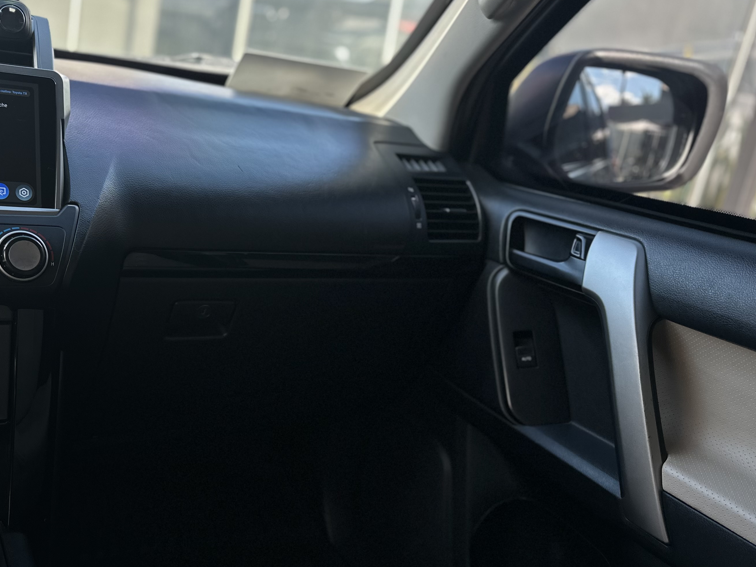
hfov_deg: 49.3
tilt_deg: -15.8
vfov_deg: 38.7
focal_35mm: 37
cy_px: 299
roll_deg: -11.0
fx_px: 808
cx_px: 254
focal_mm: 6.86
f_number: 1.78
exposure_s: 1/121
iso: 100
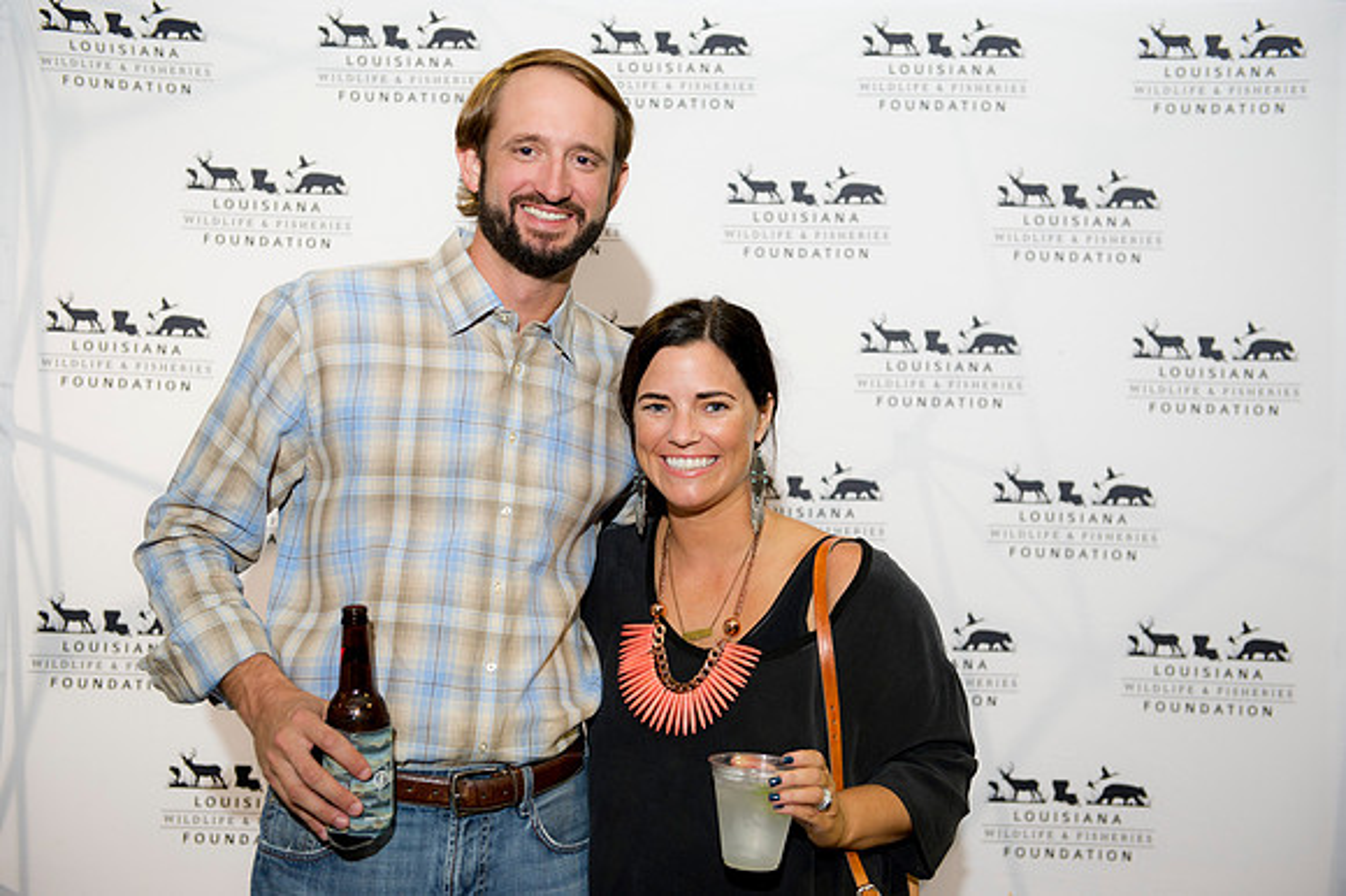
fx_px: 1794
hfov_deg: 41.1
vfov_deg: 28.0
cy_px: 448
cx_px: 673
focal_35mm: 48
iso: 800
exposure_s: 1/125
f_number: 3.5
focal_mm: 48
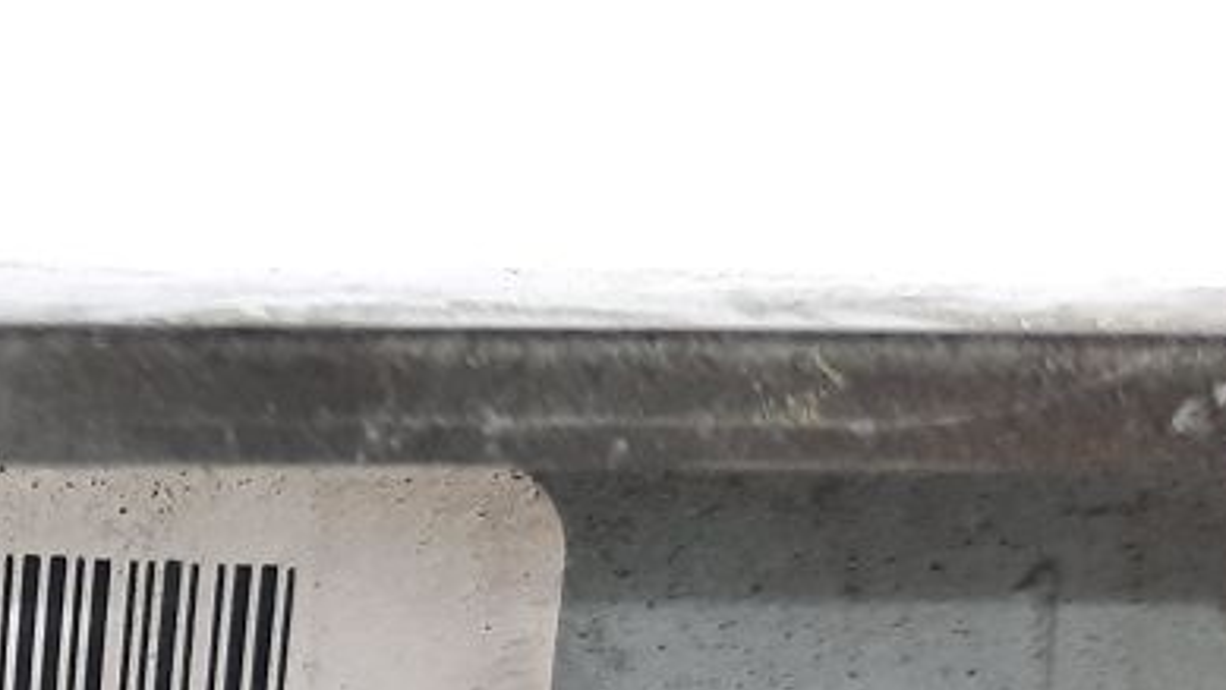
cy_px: 904
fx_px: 2731
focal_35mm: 84
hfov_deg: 22.9
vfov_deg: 13.8
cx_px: -315
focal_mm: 4.6
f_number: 2
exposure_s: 1/50
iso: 160
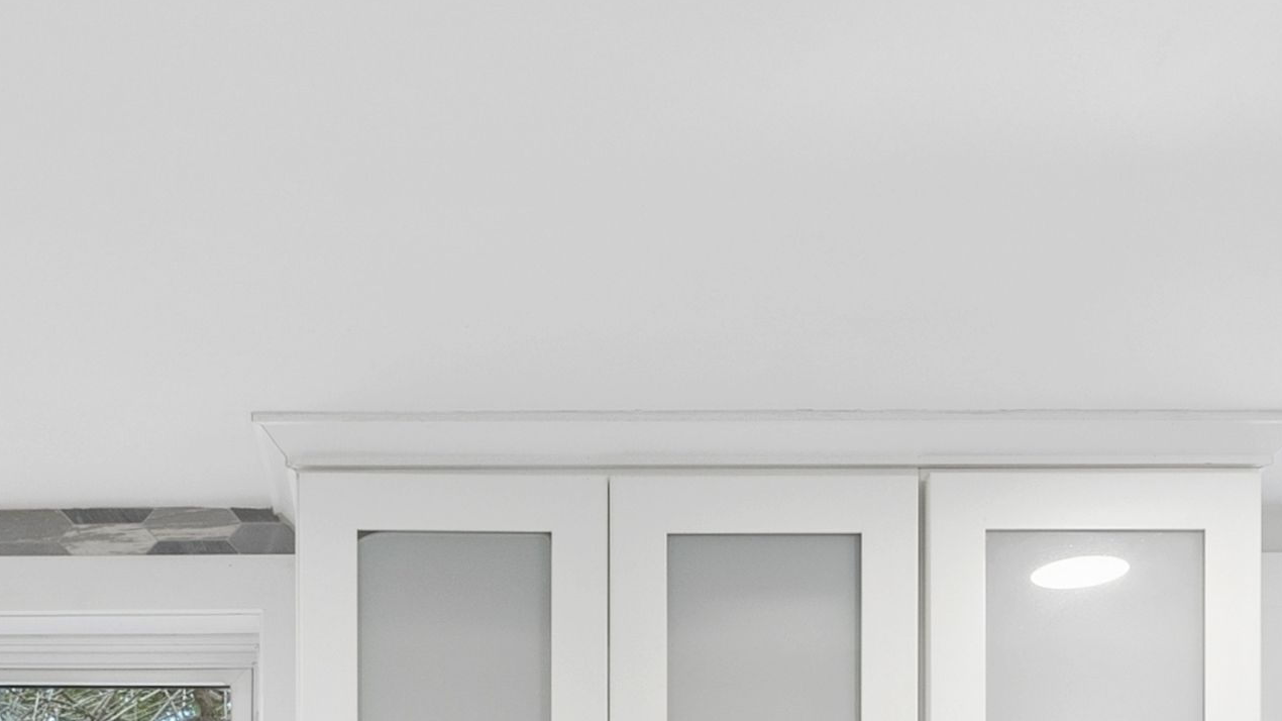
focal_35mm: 56
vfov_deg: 17.9
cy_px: 1231
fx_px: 1903
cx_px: 405
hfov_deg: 36.7
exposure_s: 1/25
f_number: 9
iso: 500
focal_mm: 16
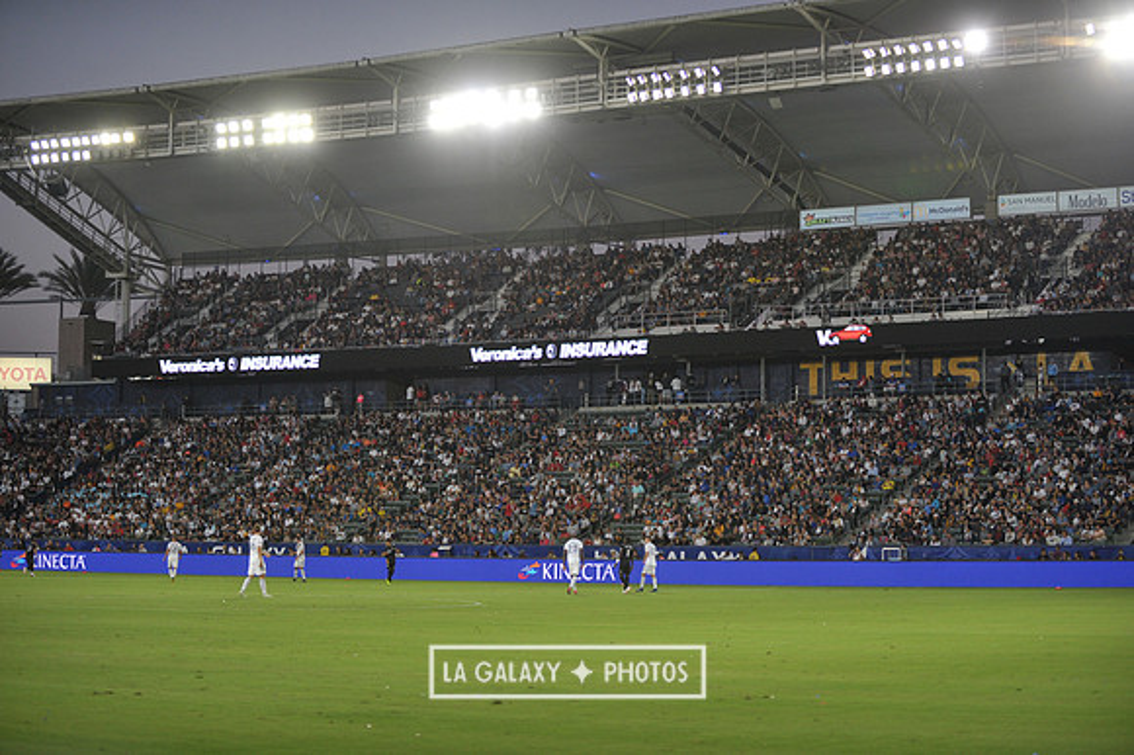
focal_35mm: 75
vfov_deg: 18.2
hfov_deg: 27.0
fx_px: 2361
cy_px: 378
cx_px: 567
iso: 1250
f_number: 2.8
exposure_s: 1/1000
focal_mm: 75
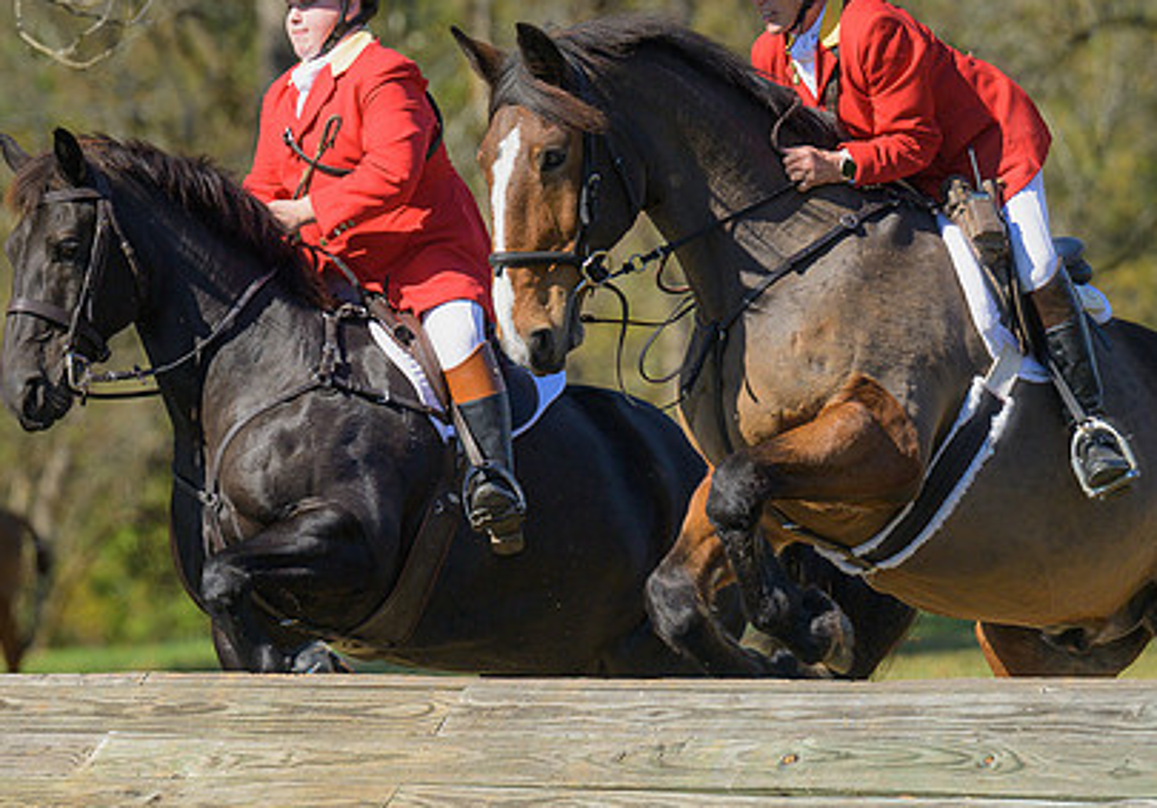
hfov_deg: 6.0
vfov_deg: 4.2
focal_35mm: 339
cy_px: 295
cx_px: 467
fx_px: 11058
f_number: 4
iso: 200
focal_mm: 195
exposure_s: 1/1000
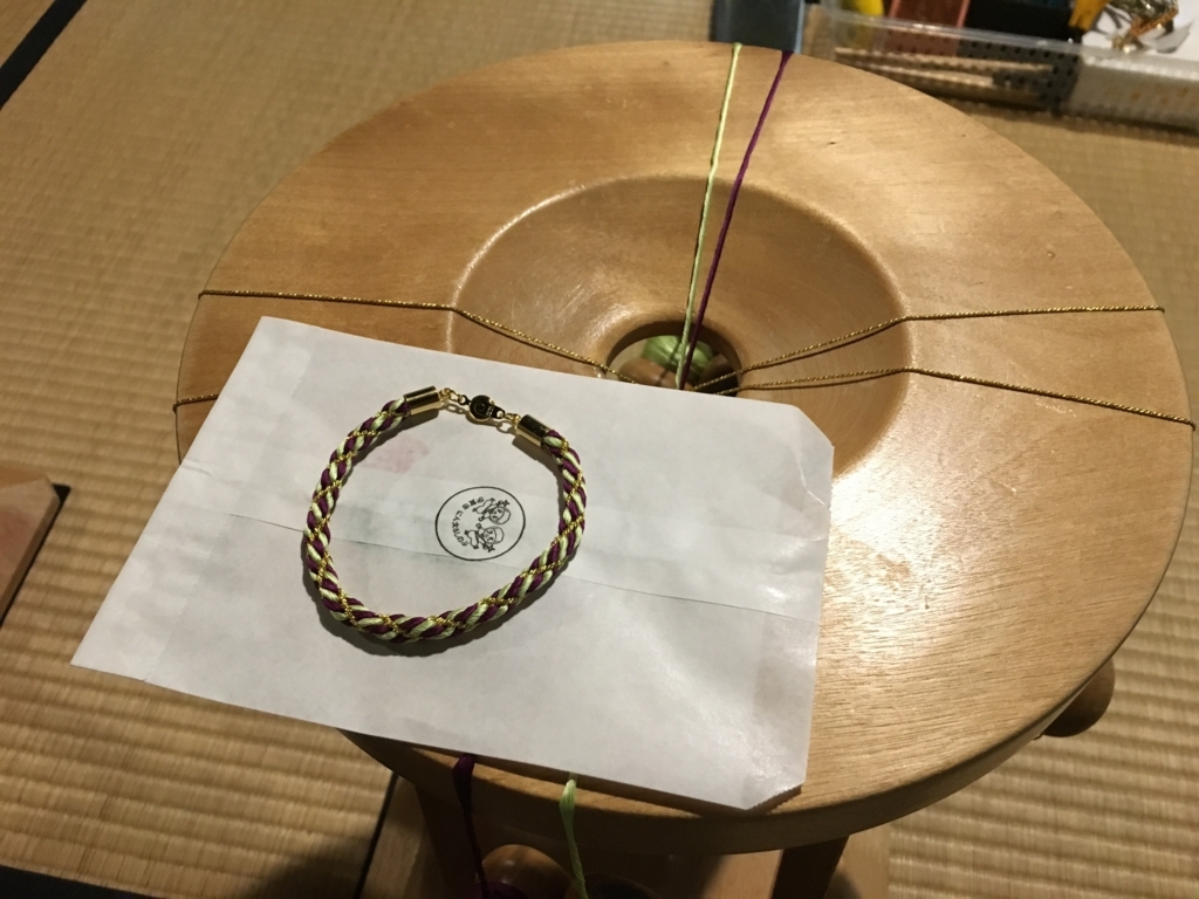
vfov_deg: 48.2
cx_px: 600
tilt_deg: -53.8
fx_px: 1004
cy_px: 450
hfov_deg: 61.7
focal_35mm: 29
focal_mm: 4.15
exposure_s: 1/30
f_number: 2.2
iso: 200
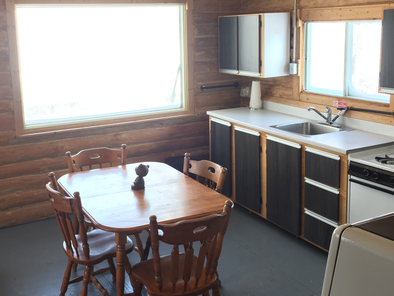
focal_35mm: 43
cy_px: 109
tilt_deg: -10.0
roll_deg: +2.5
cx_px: 145
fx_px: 489
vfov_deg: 33.4
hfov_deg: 43.5
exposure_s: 1/30
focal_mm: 4.15
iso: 32
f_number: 2.2
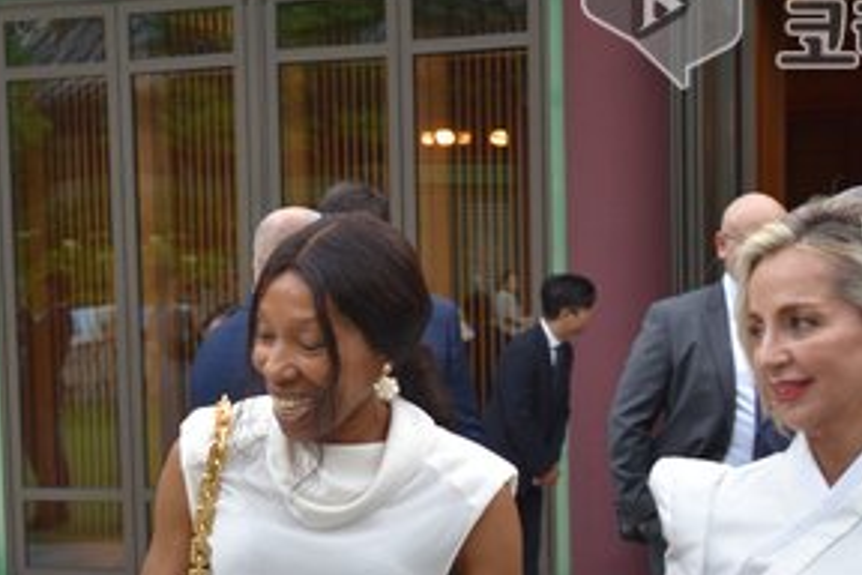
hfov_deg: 18.2
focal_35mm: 112
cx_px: 239
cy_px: 562
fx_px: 2682
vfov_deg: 12.1
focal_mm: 46
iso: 400
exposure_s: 1/125
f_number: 5.6
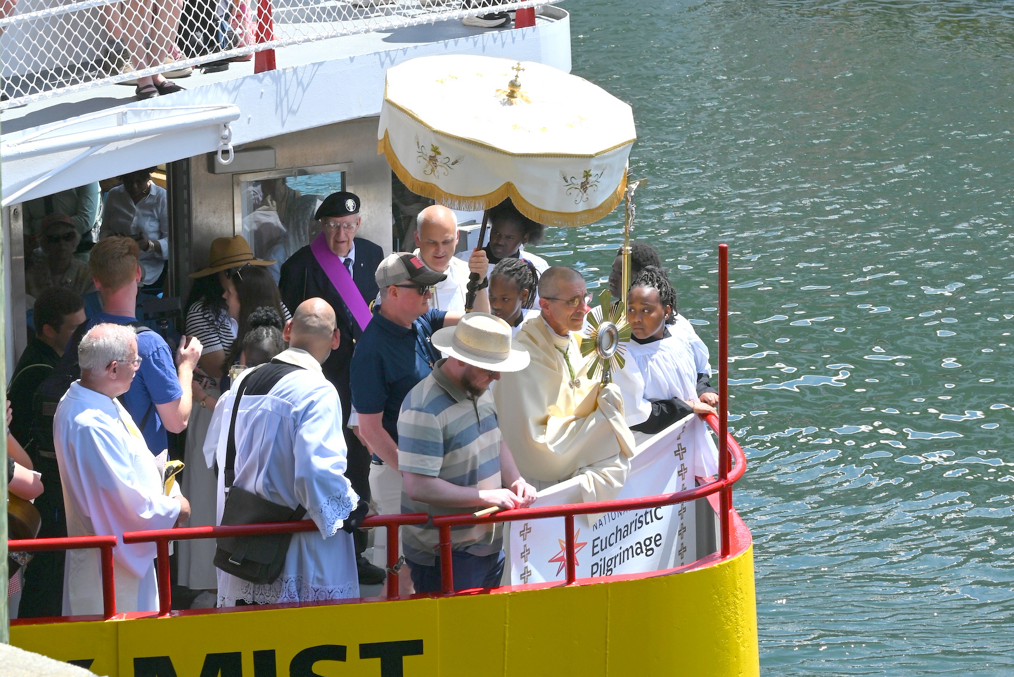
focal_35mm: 65
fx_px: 1831
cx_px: 507
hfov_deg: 30.9
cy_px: 338
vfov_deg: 20.9
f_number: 13
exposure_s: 1/125
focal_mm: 65
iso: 100
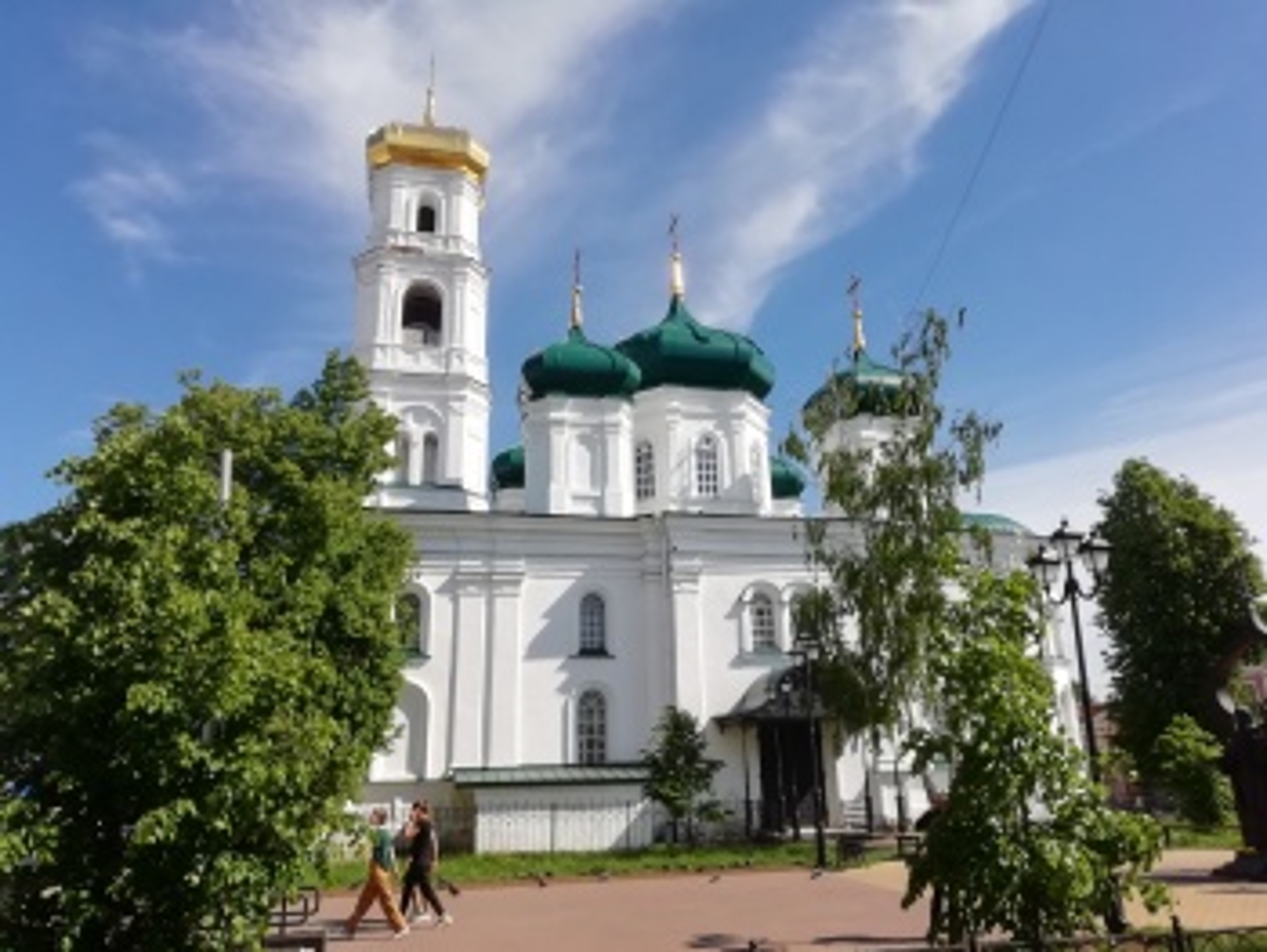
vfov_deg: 53.1
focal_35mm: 26
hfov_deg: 67.3
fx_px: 952
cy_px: 476
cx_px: 634
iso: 50
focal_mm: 3.46
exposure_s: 1/1642
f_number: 2.2
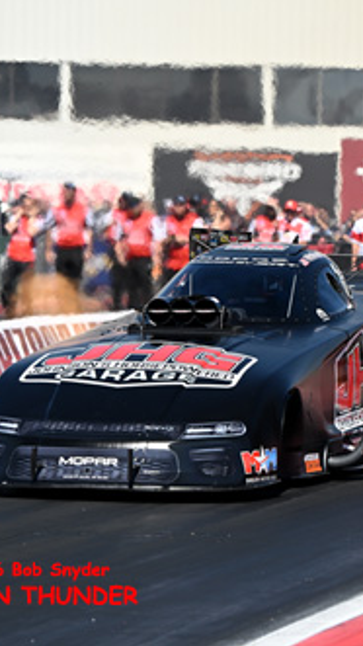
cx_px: 287
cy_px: 322
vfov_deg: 10.5
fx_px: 3528
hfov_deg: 5.9
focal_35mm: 206
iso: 400
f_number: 5.6
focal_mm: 130
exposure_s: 1/2000
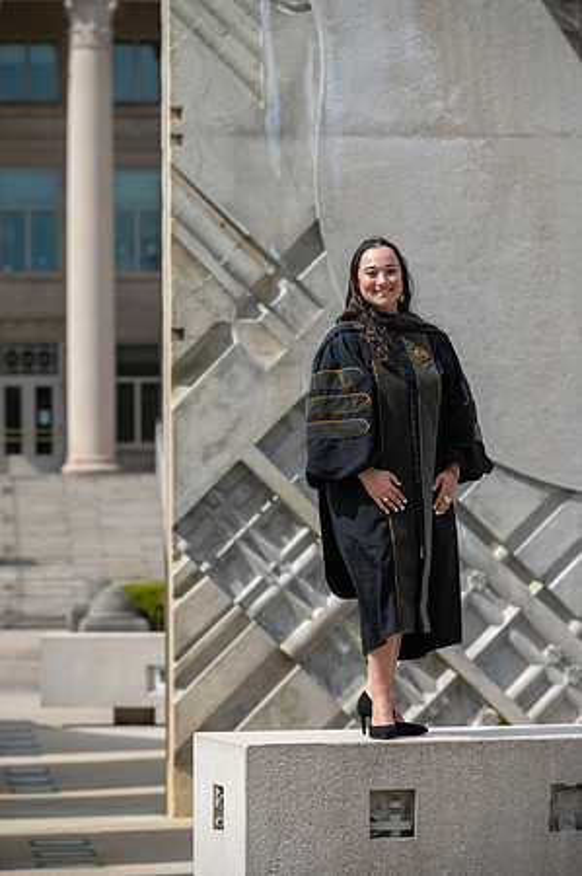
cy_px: 438
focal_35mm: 135
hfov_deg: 10.1
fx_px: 3281
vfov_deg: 15.2
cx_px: 291
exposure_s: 1/640
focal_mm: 135
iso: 125
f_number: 4.5
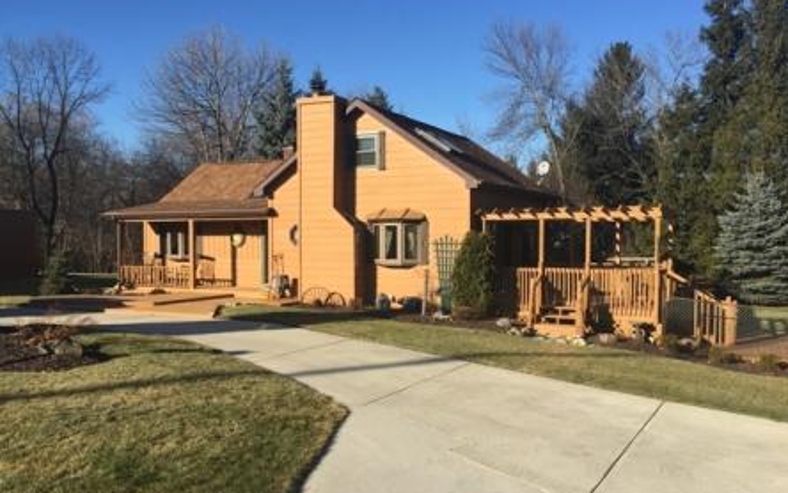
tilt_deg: -2.3
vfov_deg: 40.6
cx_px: 396
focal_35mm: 31
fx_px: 666
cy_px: 250
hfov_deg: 61.2
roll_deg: +0.1
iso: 32
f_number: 2.2
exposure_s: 1/1412
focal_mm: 4.15
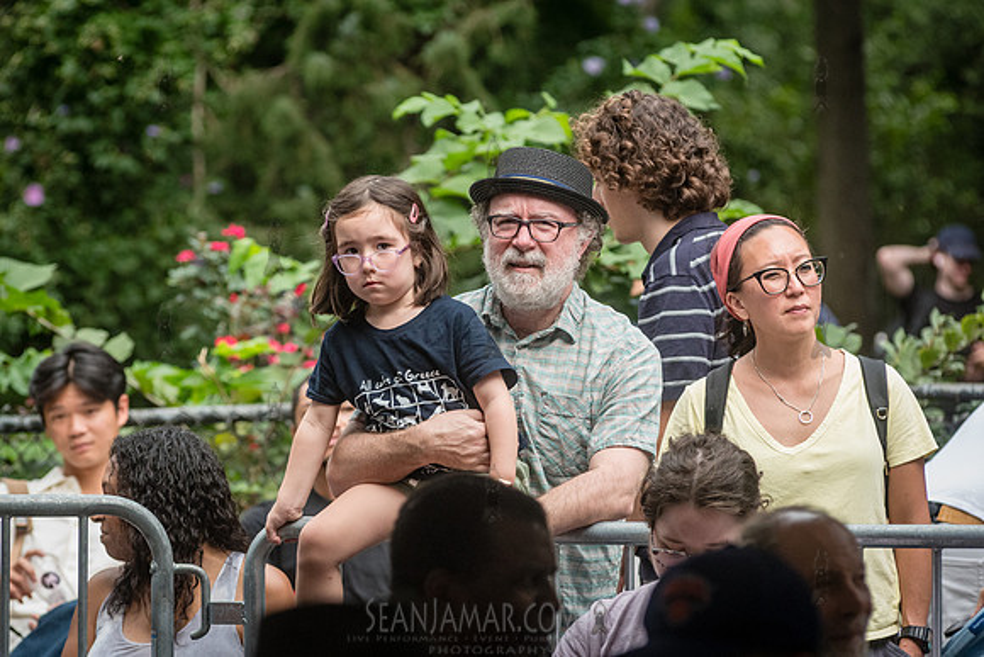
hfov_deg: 10.4
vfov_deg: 7.0
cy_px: 382
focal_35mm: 198
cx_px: 464
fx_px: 5405
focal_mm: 170
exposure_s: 1/2500
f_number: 5
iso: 2000
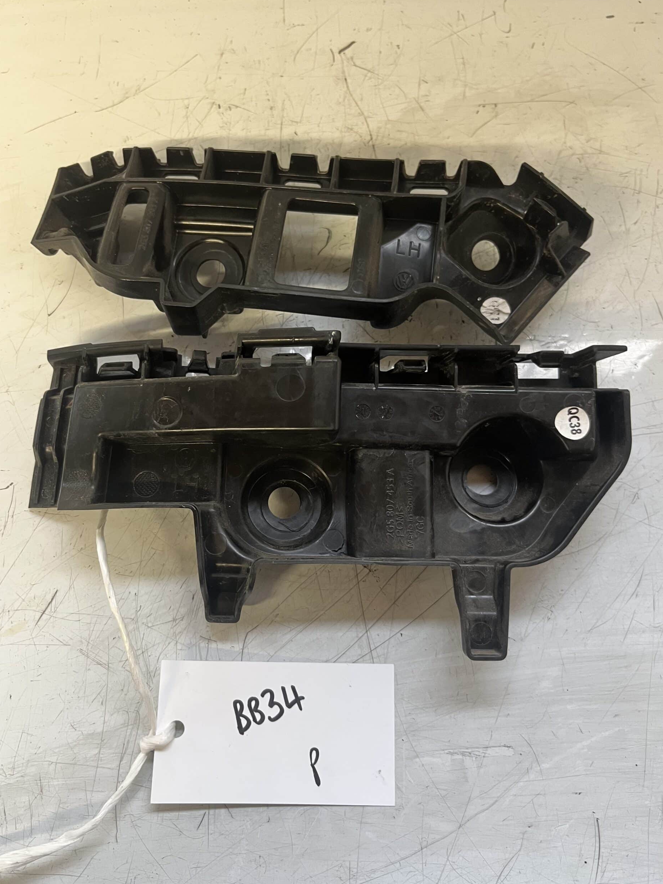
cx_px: 325
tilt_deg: -73.9
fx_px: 689
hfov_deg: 51.4
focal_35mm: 27
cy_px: 437
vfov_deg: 65.3
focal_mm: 5.1
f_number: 1.6
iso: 125
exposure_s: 1/50
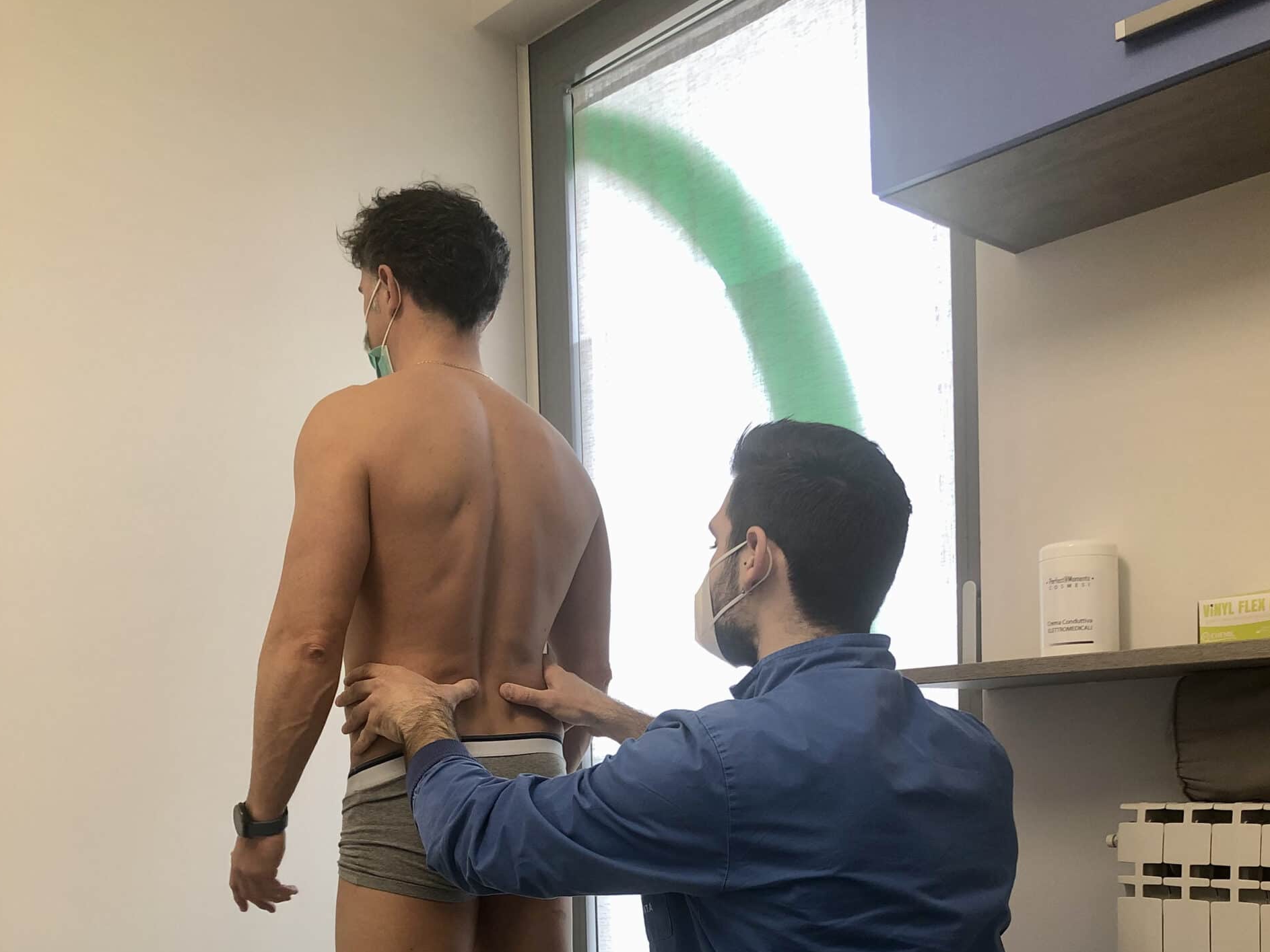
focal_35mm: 38
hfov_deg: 49.0
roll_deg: +1.7
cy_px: 816
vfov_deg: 35.9
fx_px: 1394
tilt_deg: -1.3
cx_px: 638
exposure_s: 1/33
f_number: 1.8
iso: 32
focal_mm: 4
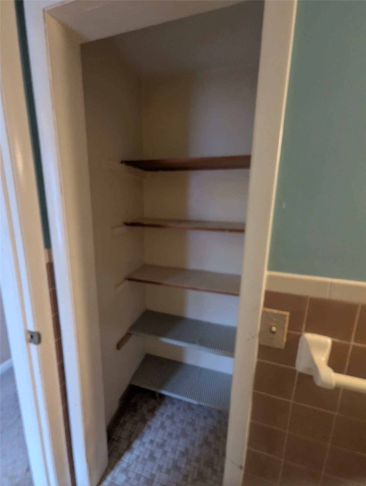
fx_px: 183
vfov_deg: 106.1
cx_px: 183
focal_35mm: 13
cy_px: 243
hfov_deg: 90.1
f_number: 2.2
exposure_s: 1/40
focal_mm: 1.95
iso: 294
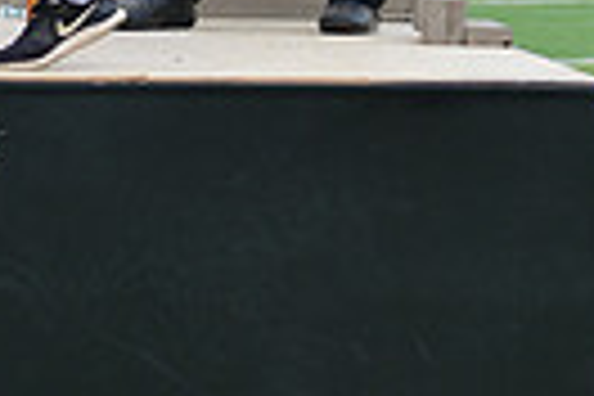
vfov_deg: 3.4
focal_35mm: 396
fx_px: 6533
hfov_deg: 5.2
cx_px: 214
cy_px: -464
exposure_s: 1/1000
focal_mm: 116
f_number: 5.6
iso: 200
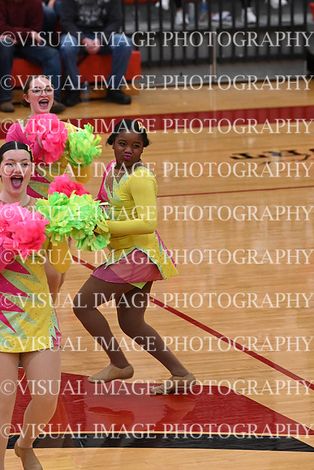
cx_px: 157
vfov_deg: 8.1
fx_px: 3334
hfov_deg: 5.4
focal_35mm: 255
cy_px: 235
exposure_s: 1/400
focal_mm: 170
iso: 6400
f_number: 4
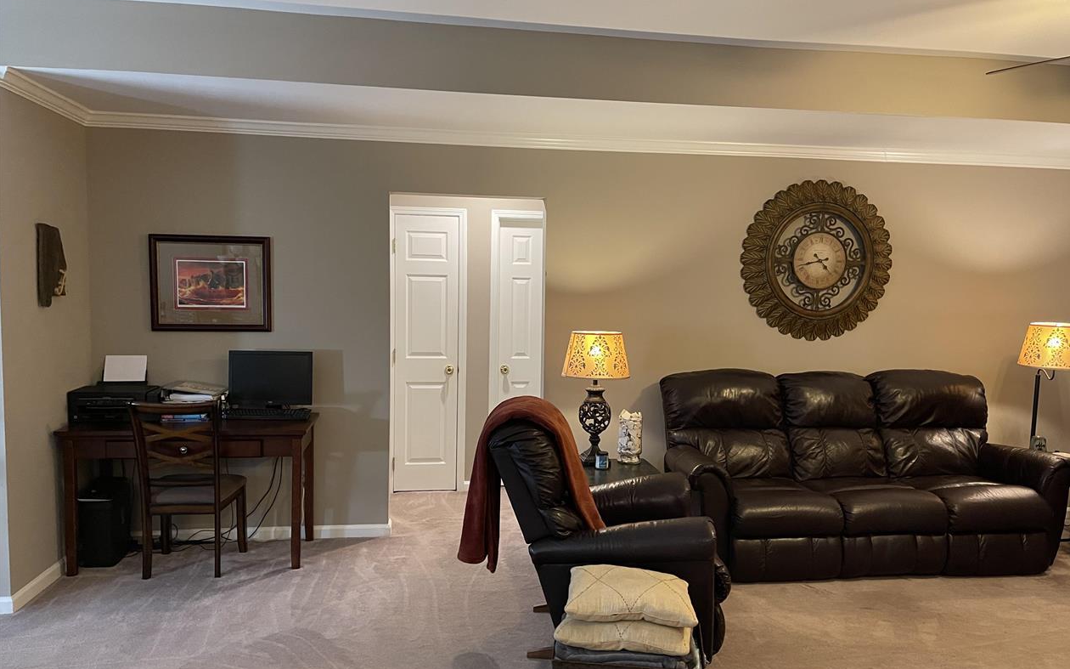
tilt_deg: -5.3
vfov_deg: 44.5
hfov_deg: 66.5
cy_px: 354
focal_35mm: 28
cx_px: 541
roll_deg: -1.1
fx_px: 816
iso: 400
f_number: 1.6
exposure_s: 1/60
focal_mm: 5.1
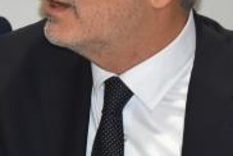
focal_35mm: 354
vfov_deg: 3.9
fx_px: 2295
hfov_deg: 5.7
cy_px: 54
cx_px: -236
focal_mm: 42
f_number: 5.6
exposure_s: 1/125
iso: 1600
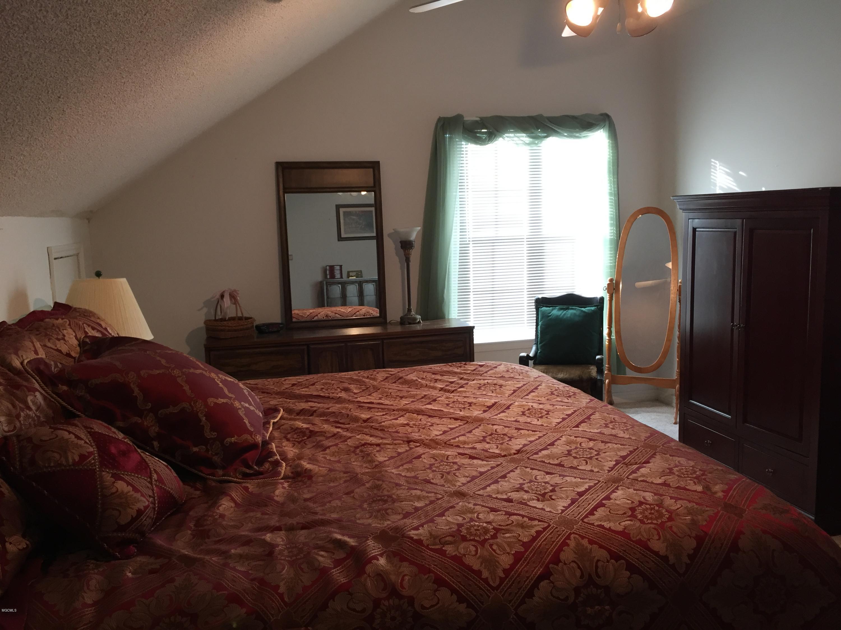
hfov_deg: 61.7
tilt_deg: -7.3
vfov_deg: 48.2
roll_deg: +1.3
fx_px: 705
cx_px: 420
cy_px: 315
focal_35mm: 29
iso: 80
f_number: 2.2
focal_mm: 4.15
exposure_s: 1/30
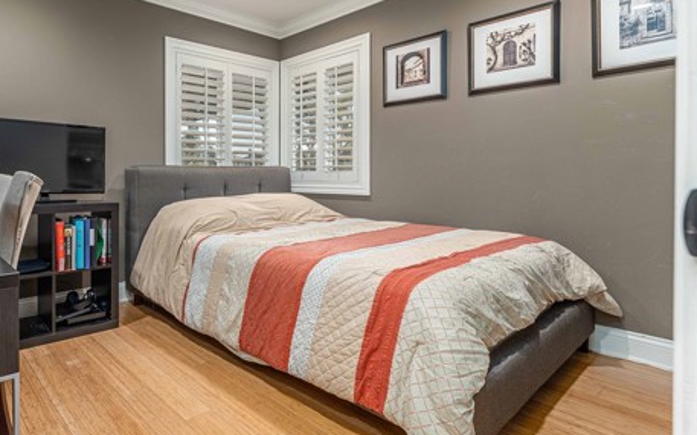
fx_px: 380
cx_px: 210
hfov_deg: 81.0
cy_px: 172
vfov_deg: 59.0
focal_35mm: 20
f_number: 6.3
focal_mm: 14
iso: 250
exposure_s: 1/160
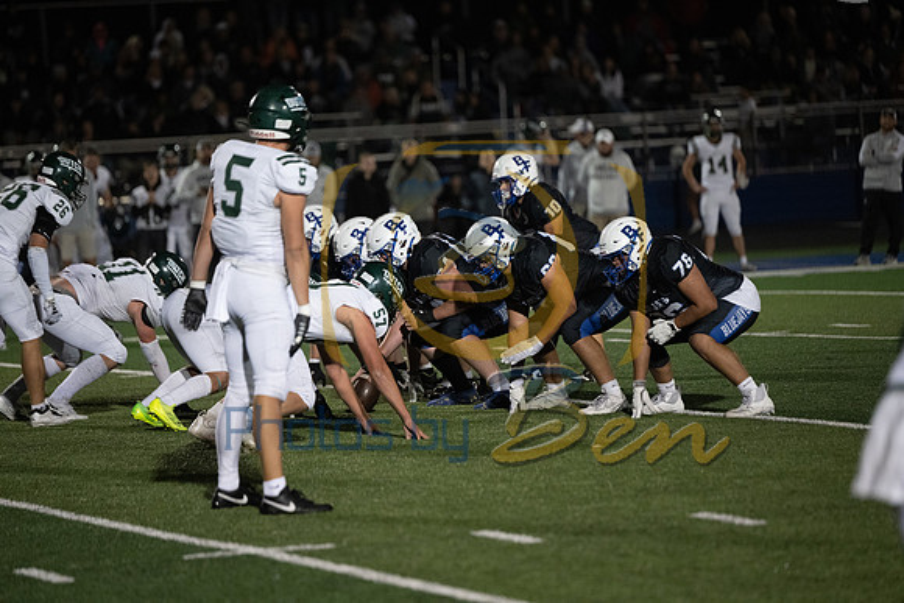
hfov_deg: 10.3
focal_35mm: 200
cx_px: 452
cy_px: 302
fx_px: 5023
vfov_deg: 6.9
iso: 5000
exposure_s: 1/1250
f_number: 2.8
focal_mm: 200
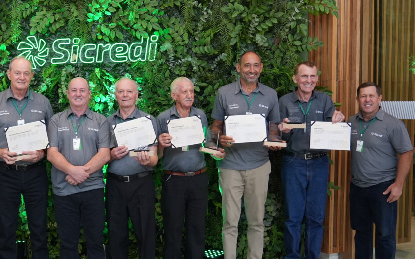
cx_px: 82
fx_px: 622
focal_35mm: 55
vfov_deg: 23.5
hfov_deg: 35.7
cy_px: 147
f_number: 4.5
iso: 1600
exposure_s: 1/160
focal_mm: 28
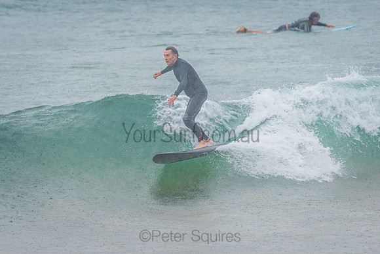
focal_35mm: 577
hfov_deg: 3.6
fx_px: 6089
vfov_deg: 2.4
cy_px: 129
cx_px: 162
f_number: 5.6
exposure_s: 1/320
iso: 900
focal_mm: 500
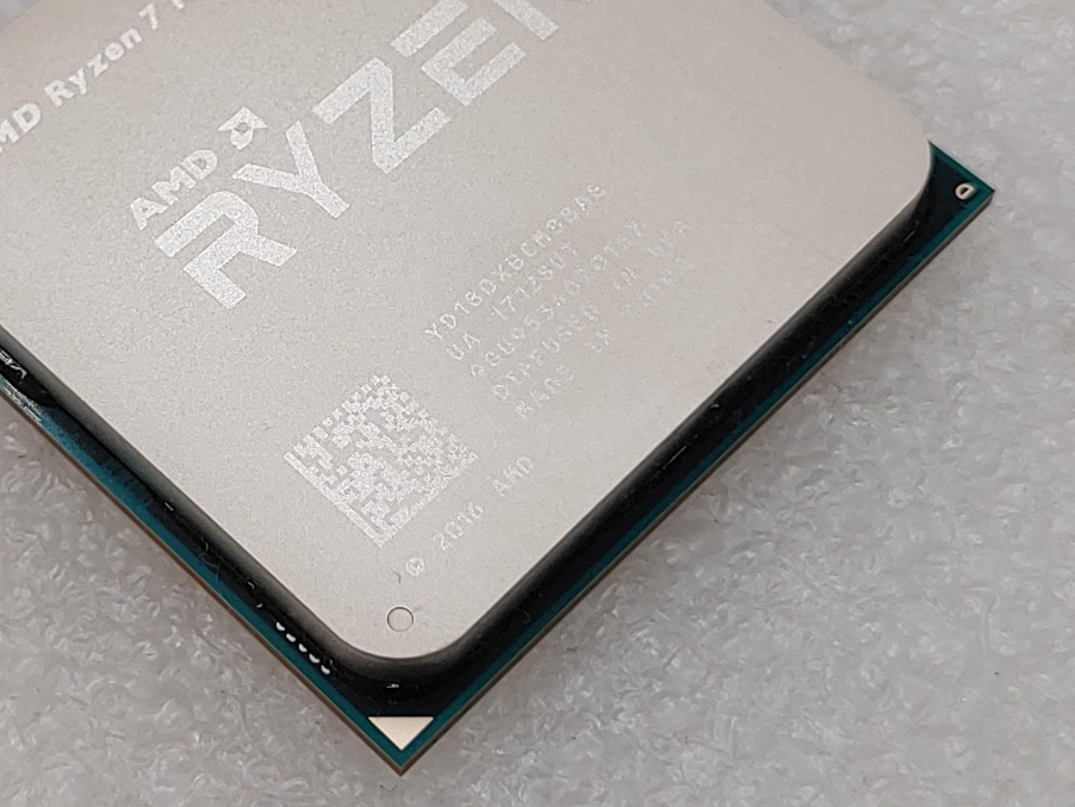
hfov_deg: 23.4
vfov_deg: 17.7
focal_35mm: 83
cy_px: 262
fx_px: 2578
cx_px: 317
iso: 50
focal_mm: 4.36
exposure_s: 1/195
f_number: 1.8
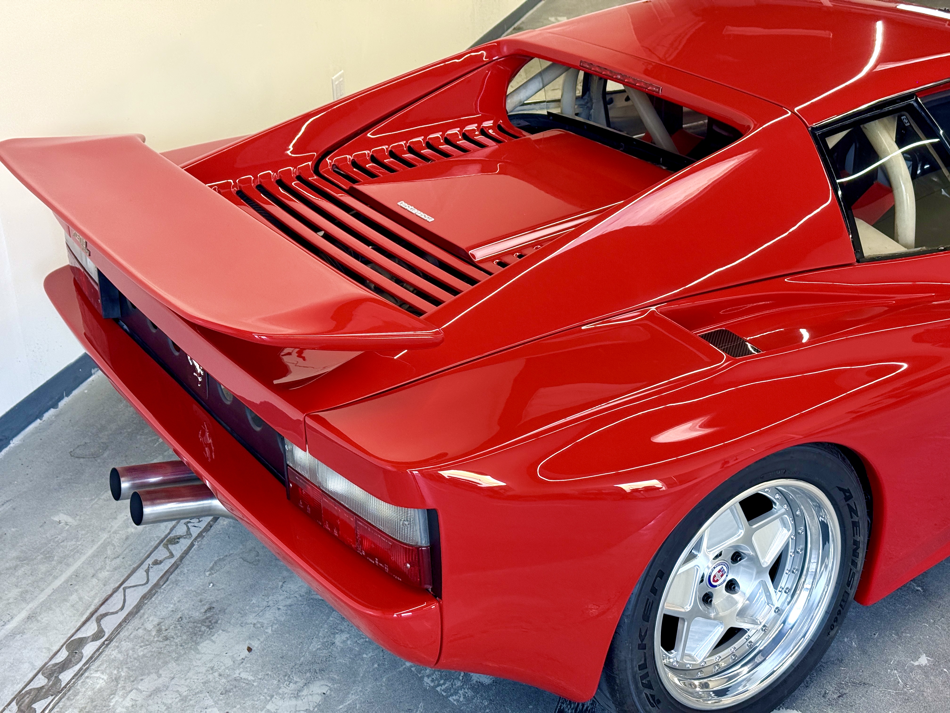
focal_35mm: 48
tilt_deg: -26.6
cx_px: 475
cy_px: 356
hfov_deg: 39.7
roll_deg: +1.2
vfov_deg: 30.3
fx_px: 1317
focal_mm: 6.76
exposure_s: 1/60
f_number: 1.78
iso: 200
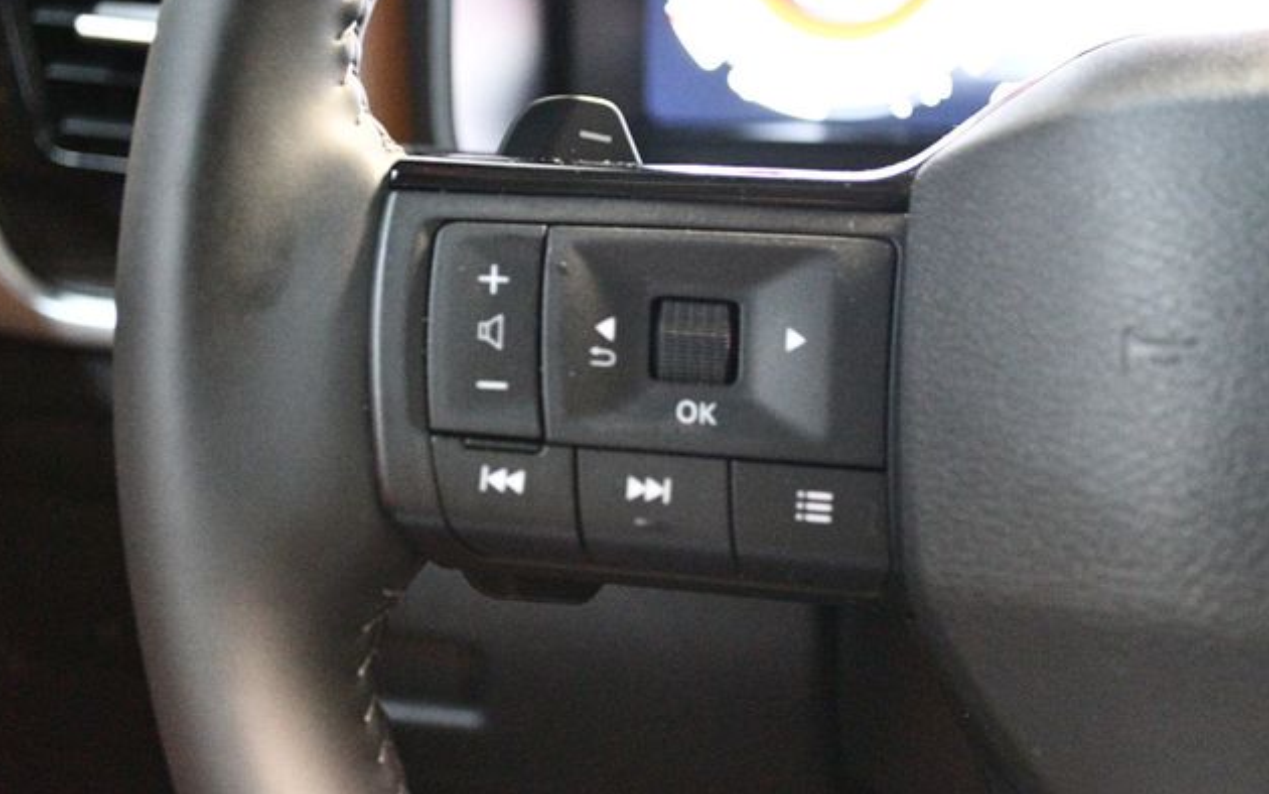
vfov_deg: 22.0
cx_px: 630
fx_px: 2041
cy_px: 387
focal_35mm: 59
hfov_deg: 34.5
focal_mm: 38
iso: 12800
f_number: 5
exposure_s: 1/20
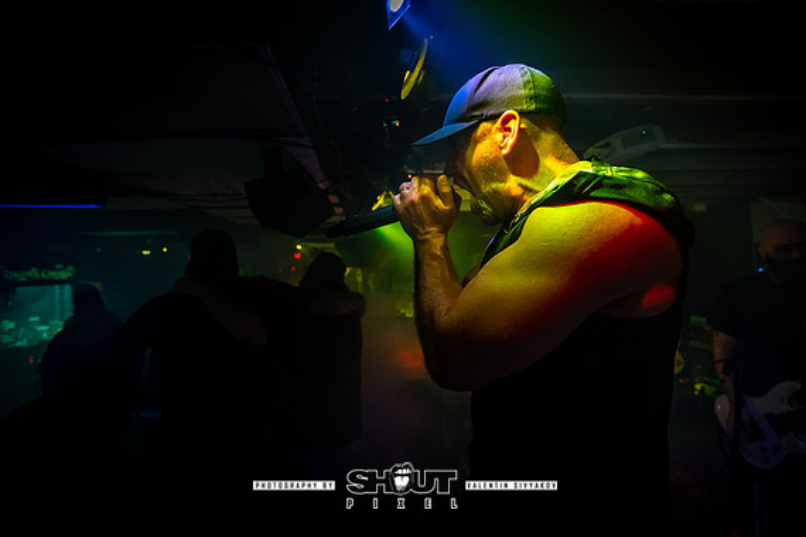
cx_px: 391
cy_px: 253
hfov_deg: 93.3
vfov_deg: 70.4
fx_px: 381
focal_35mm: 17
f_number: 2.8
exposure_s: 1/160
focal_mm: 14.6
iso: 3200
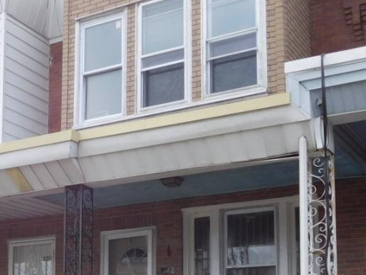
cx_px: 73
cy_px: 256
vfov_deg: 20.5
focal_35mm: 70
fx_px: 740
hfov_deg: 27.2
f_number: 3.4
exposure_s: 1/500
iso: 125
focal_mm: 4.5
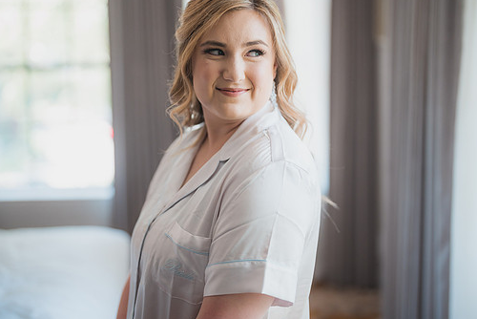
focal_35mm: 58
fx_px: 769
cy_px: 141
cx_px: 236
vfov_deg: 23.4
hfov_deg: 34.5
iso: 400
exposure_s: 1/400
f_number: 1.2
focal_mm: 50
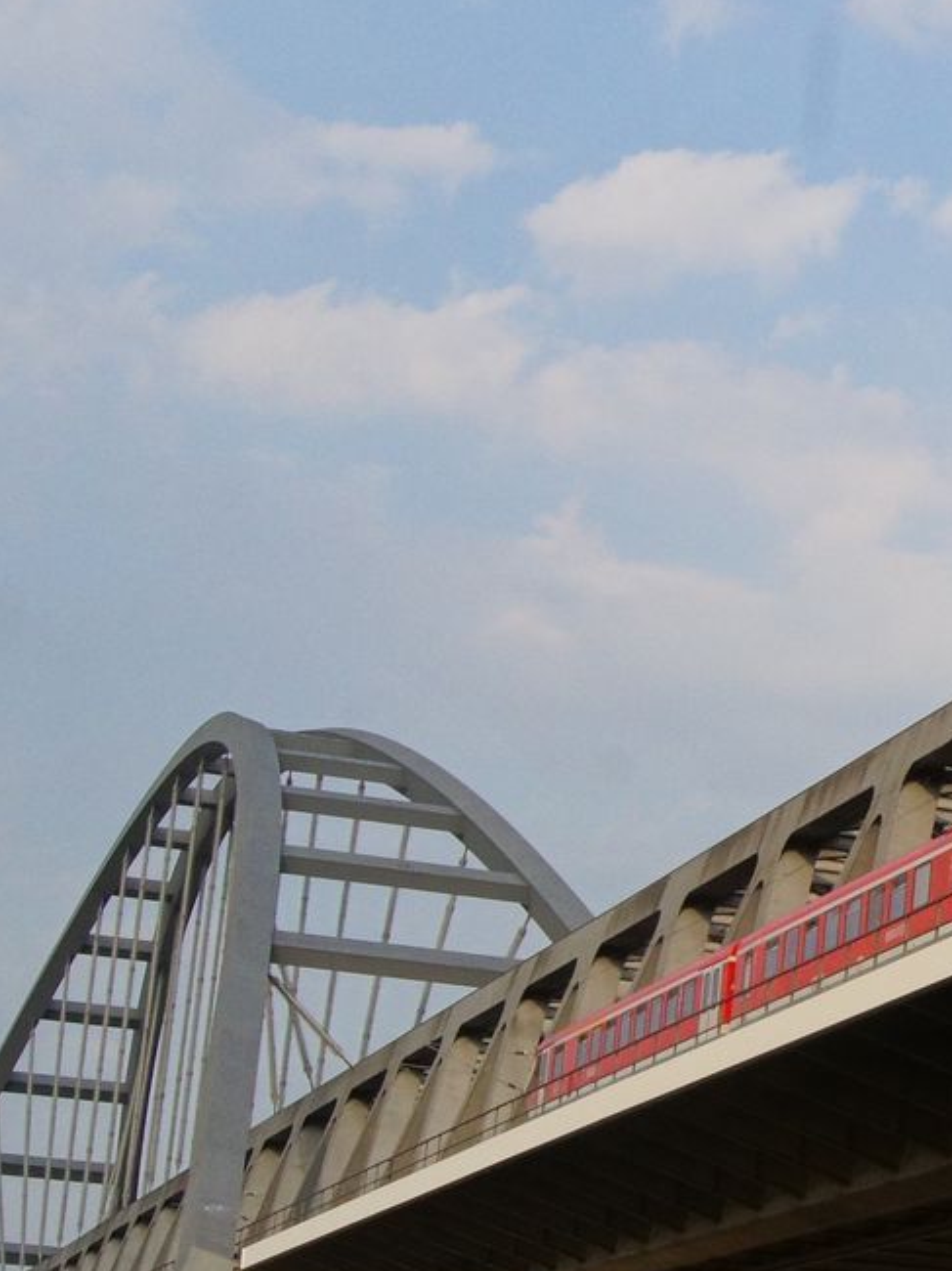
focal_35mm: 104
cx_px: 1504
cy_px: 649
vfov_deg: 18.9
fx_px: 3816
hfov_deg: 13.3
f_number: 16
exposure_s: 1/400
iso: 800
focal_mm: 26
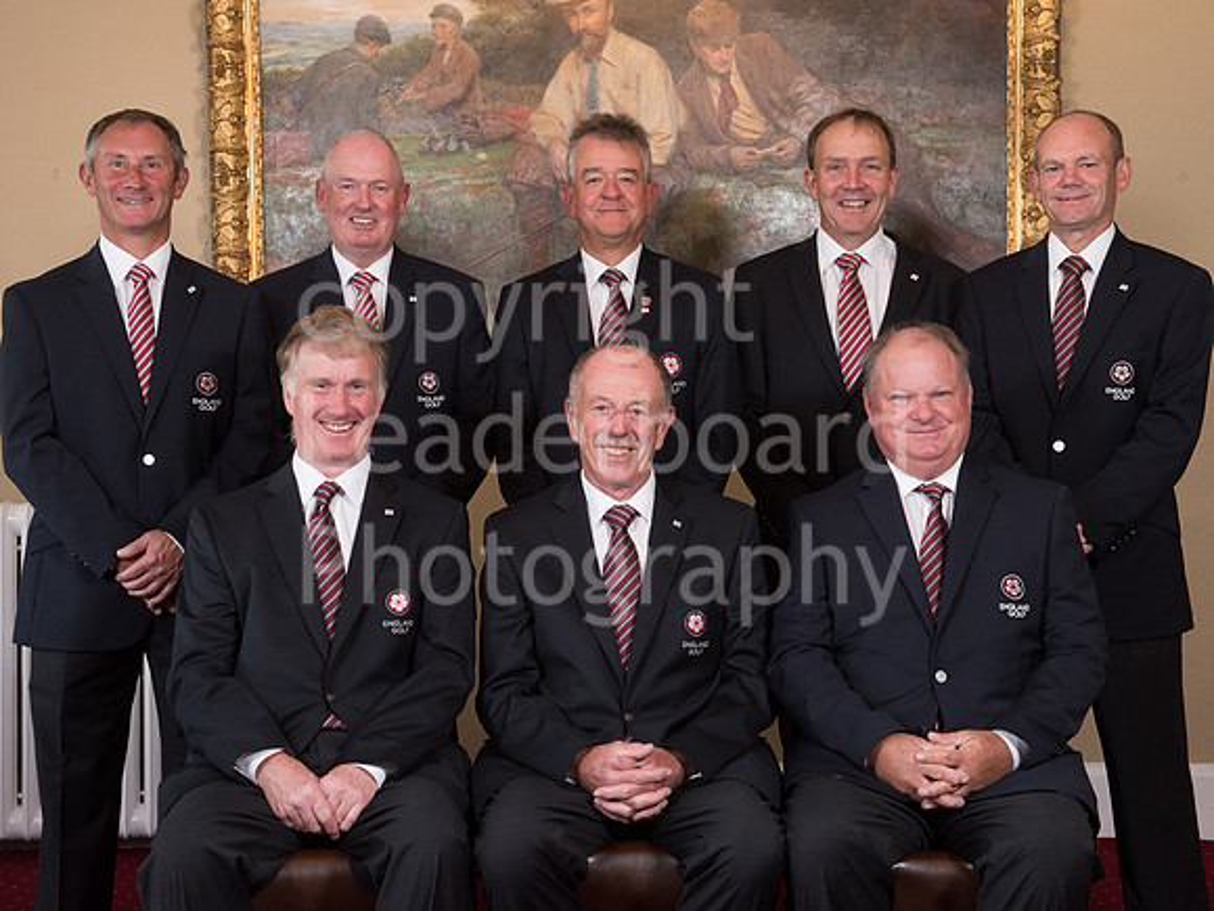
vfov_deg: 23.0
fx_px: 2241
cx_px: 600
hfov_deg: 30.3
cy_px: 427
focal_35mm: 64
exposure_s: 1/80
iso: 800
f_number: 8
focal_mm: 55
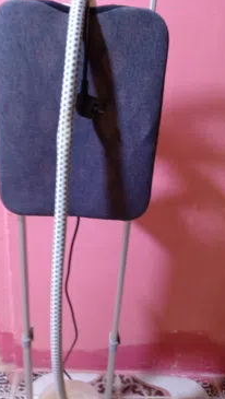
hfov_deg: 37.9
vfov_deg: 62.6
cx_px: 106
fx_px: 328
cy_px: 199
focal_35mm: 31
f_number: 1.8
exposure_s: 1/16.7
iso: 842
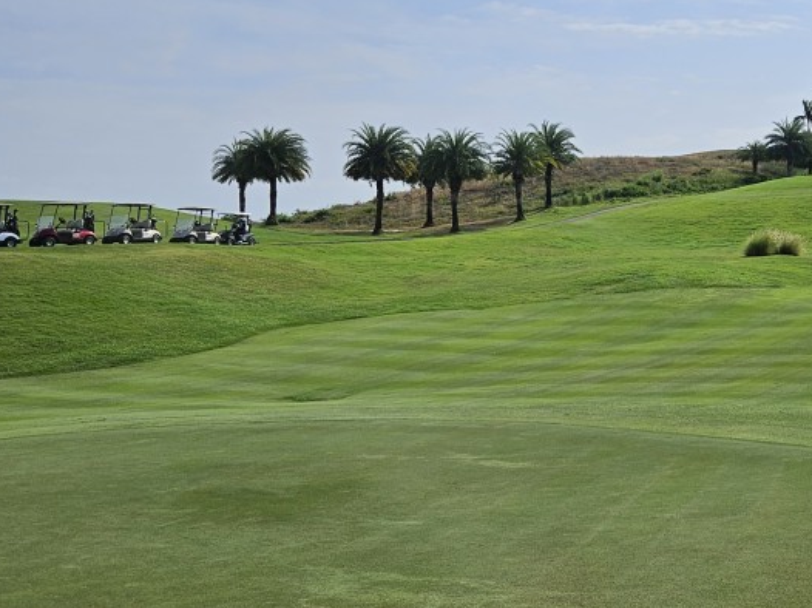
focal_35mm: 56
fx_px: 1313
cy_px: 120
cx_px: 650
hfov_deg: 33.4
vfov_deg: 25.6
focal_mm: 5.4
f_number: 1.8
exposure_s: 1/6873
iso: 25
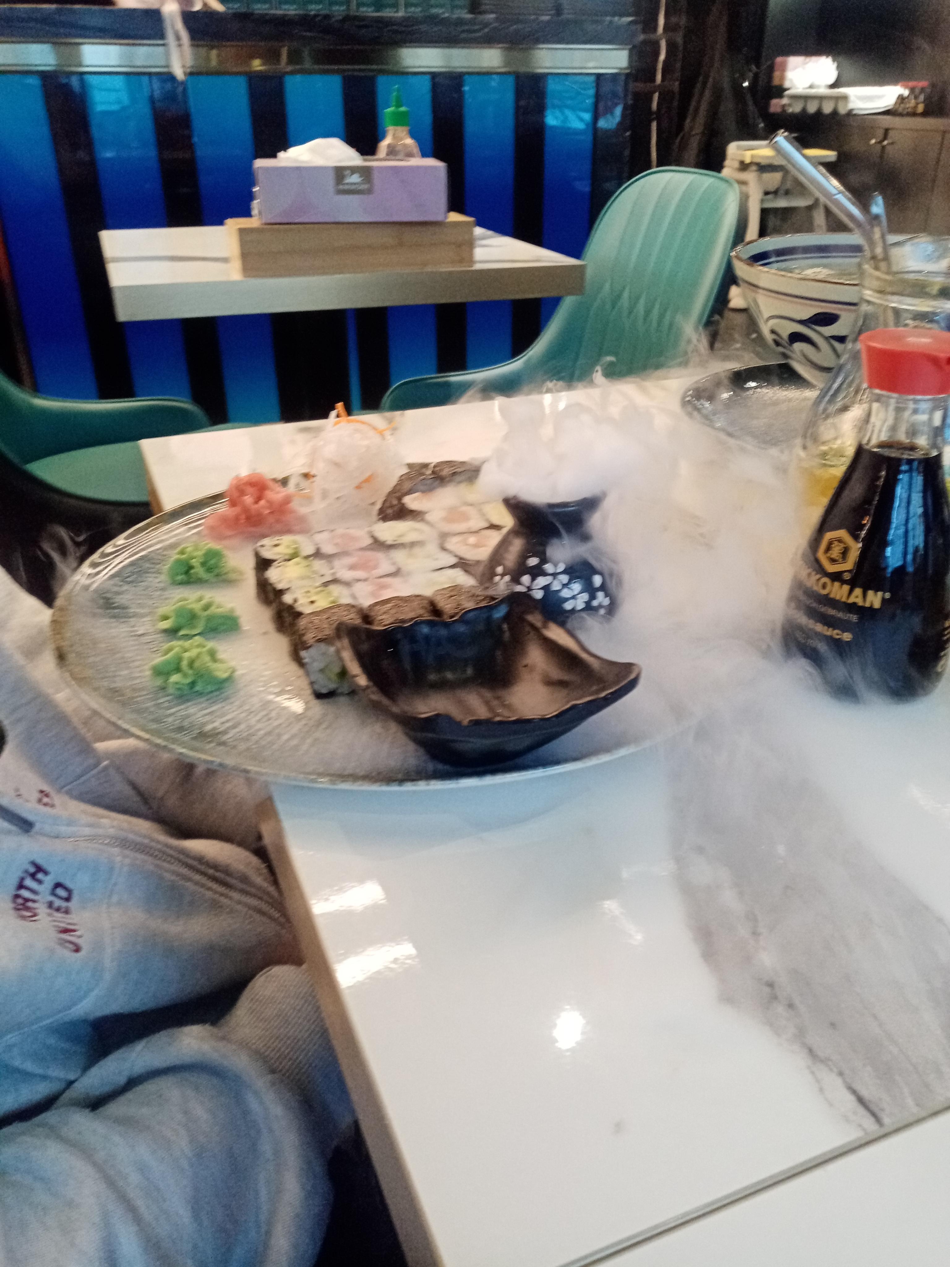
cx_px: 475
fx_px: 951
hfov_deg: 53.1
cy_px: 634
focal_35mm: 26
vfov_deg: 67.3
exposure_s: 1/25
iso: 386
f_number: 1.8
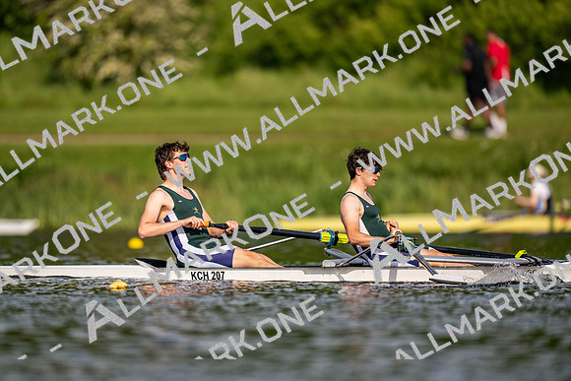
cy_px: 190
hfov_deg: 3.4
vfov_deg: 2.3
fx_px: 9518
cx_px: 286
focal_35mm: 600
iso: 250
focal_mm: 600
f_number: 4
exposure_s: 1/2500
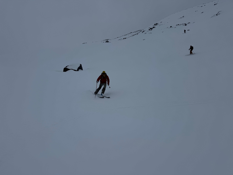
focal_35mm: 24
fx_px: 162
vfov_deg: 56.8
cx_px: 116
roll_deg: +0.9
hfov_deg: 71.6
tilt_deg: +4.1
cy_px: 88
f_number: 1.78
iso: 80
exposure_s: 1/7092
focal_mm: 6.76
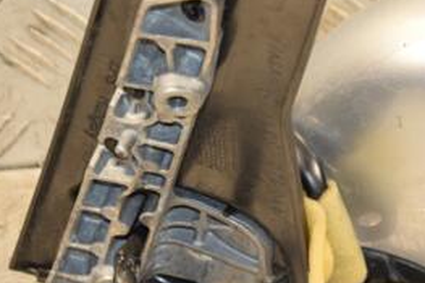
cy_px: 105
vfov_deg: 5.3
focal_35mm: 257
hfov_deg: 8.0
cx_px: 425
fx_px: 3034
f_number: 5.3
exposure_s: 1/160
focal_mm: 75
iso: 800
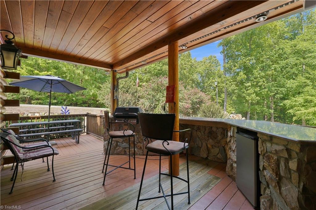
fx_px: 132
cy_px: 105
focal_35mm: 15
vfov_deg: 76.9
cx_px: 158
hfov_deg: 100.0
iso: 500
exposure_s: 1/80
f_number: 8
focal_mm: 15.1
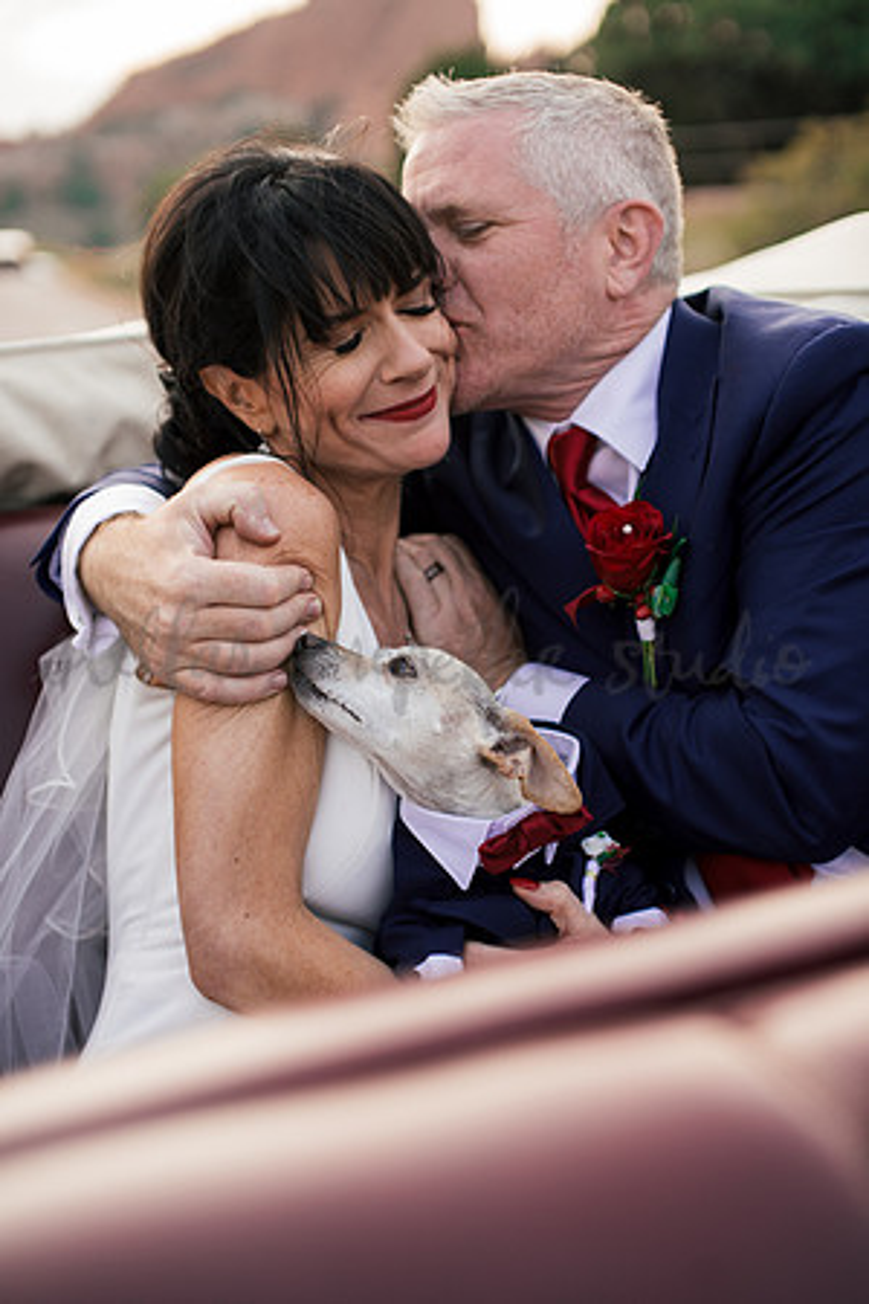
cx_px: 434
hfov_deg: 27.0
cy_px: 652
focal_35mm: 50
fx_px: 1810
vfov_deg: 39.6
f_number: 2.5
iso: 125
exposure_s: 1/400
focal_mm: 50
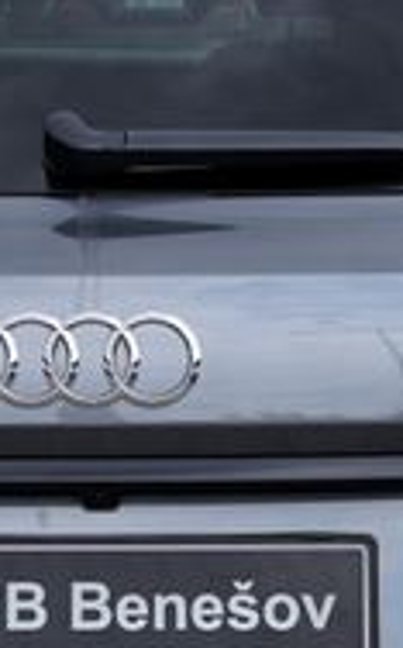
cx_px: 96
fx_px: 2838
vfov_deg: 13.0
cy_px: 310
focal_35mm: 161
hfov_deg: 8.1
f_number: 6.3
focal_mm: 29
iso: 100
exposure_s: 1/160
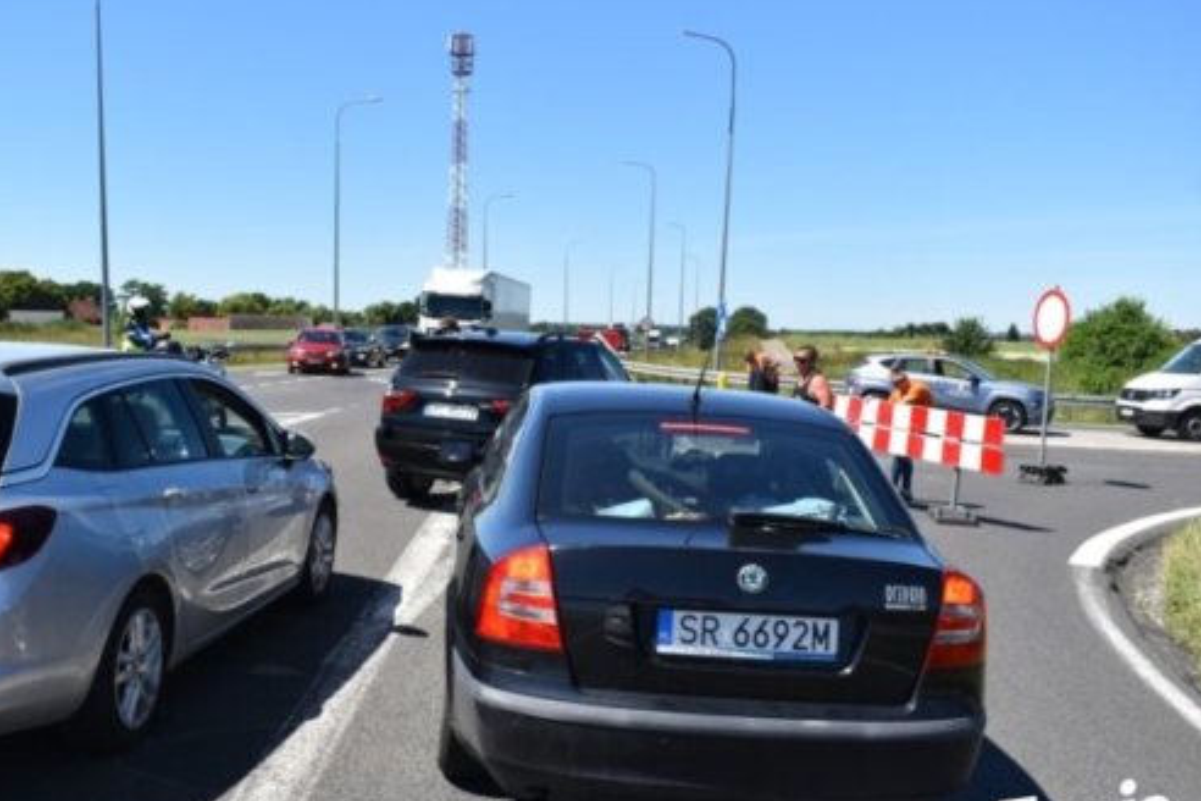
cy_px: 452
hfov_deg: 49.3
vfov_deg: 34.2
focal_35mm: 39
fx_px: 1301
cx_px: 481
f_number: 6.3
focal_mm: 20
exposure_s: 1/1600
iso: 400
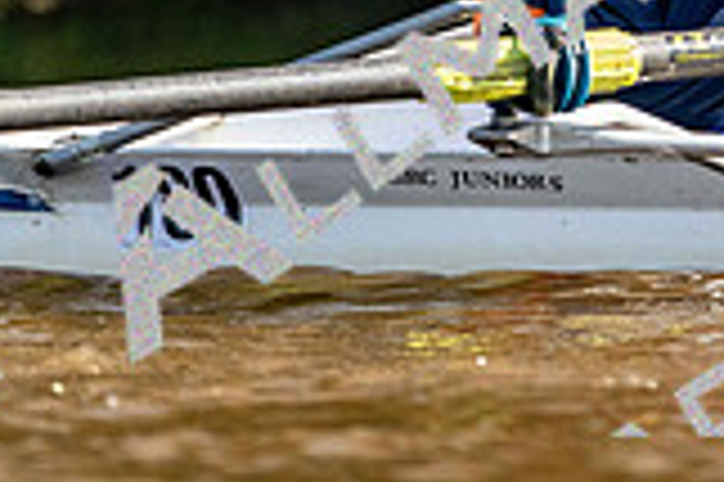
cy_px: -336
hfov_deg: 1.4
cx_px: 1025
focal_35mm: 1444
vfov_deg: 0.9
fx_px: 29010
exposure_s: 1/3200
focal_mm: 400
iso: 1600
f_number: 4.5
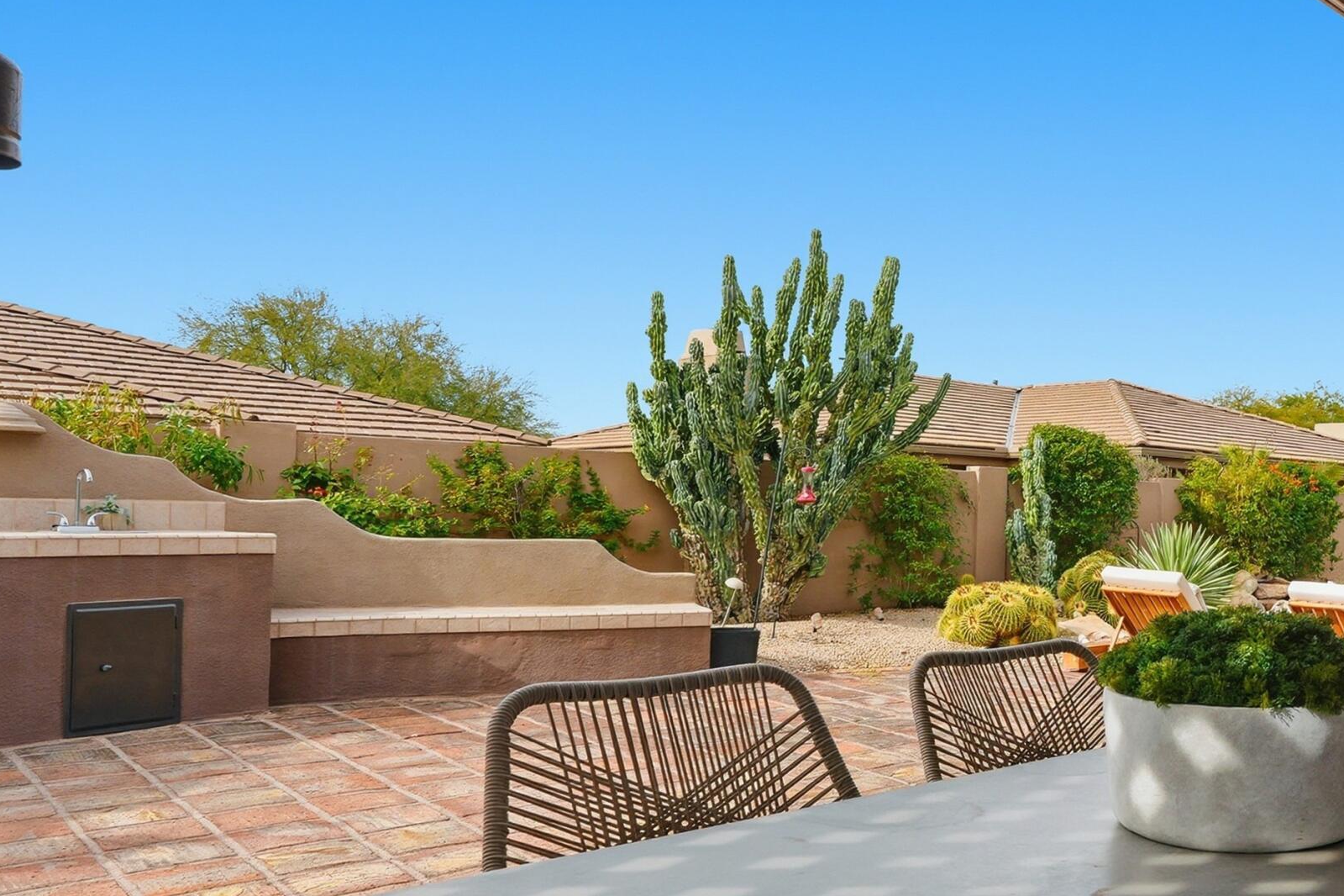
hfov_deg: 54.1
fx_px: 1155
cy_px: 567
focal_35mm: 31
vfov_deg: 42.0
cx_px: 1162
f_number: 10
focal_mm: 16.5
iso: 100
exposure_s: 1/2500
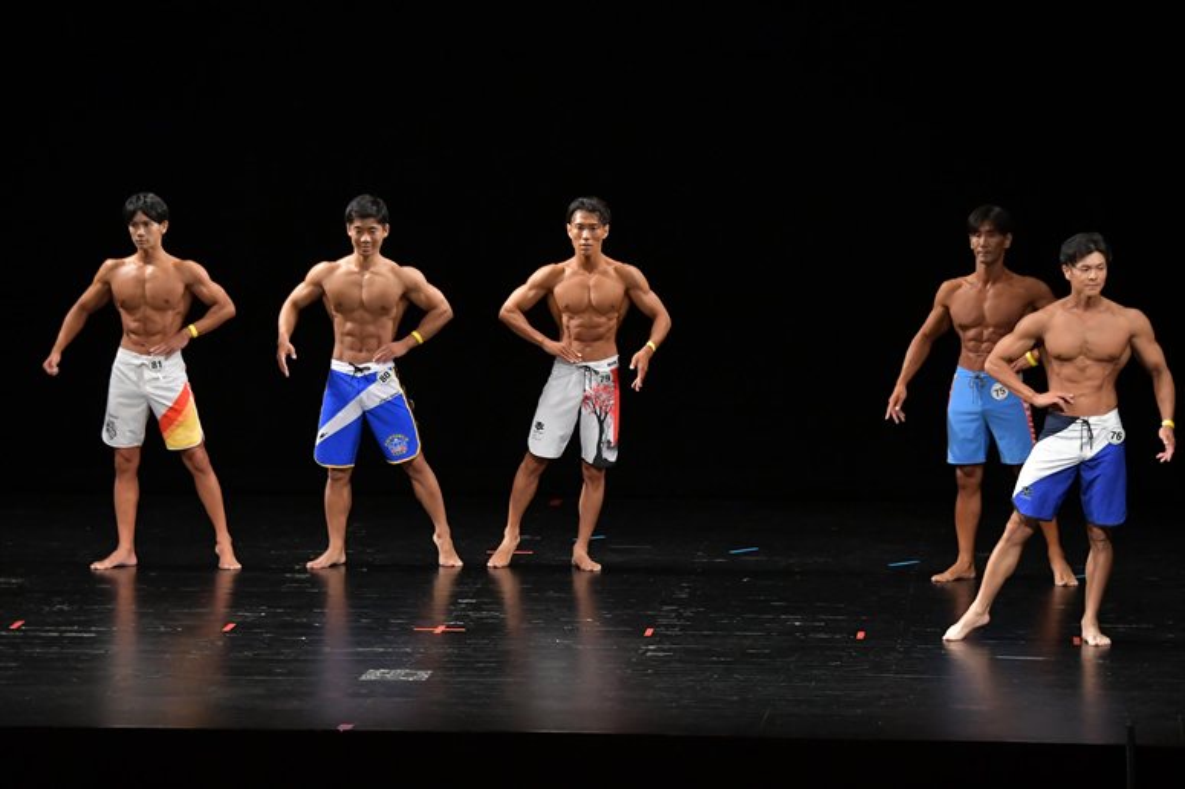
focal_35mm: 168
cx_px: 592
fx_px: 5527
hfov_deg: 12.2
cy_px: 394
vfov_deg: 8.2
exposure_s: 1/400
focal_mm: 112
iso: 3200
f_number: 5.6
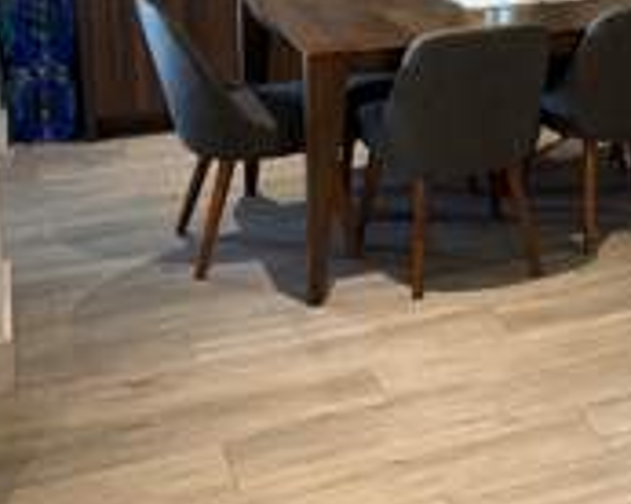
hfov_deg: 27.8
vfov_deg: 22.4
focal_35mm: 65
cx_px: 598
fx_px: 1213
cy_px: -22
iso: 250
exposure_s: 1/60
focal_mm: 6.76
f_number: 1.78
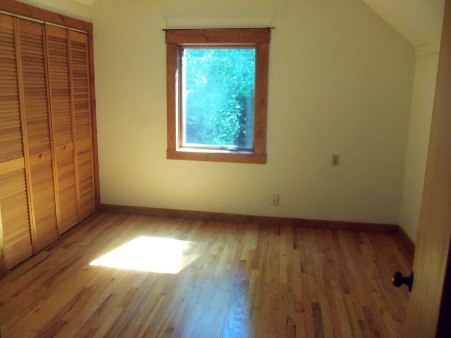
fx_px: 378
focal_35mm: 29
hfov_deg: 61.7
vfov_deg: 48.2
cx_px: 226
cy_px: 169
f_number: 3.4
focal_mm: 5.2
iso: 320
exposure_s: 1/30
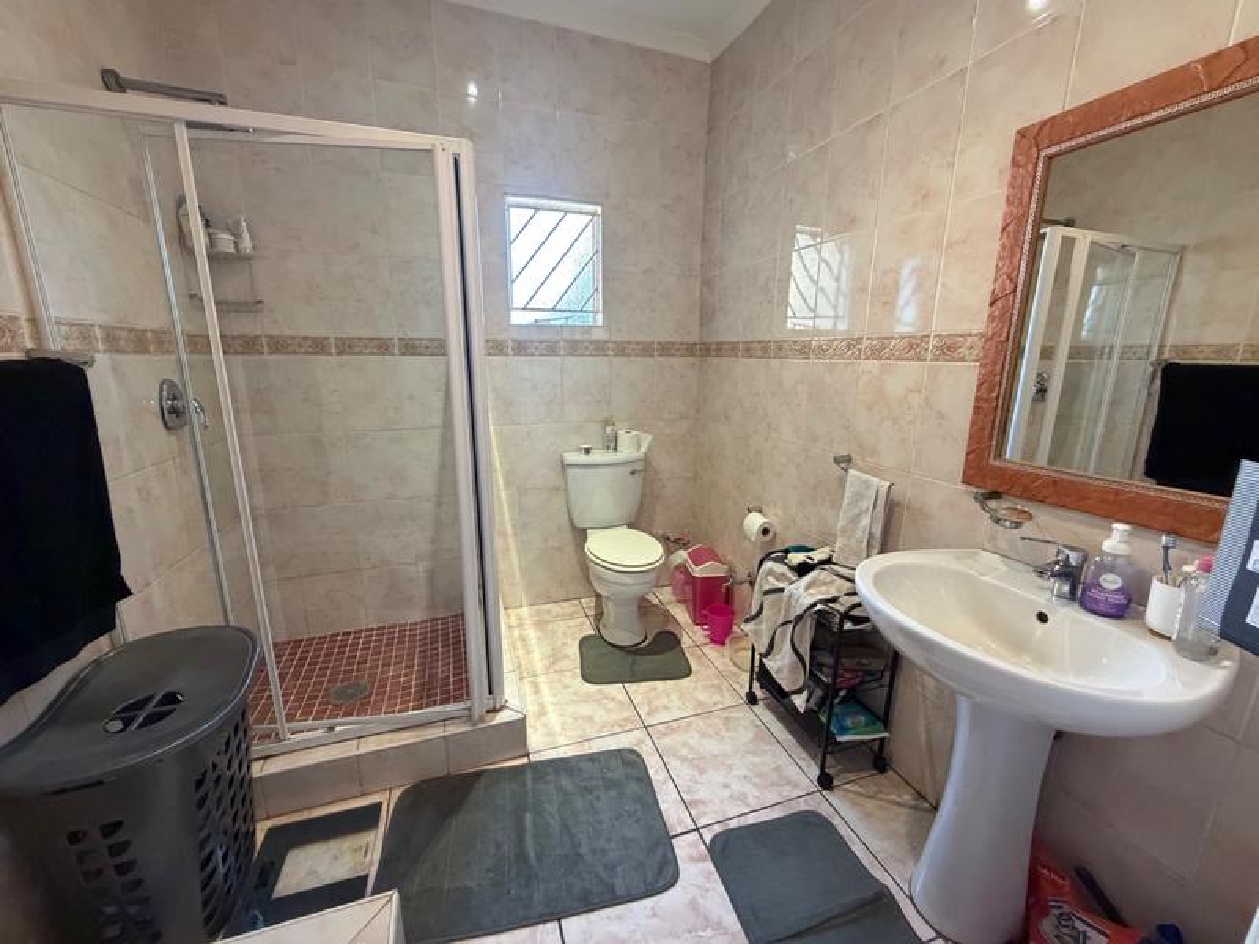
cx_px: 630
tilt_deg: -12.4
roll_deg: +0.6
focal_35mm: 14
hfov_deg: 102.1
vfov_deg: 85.7
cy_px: 472
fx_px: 509
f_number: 2.2
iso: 500
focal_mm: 2.22
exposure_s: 1/50
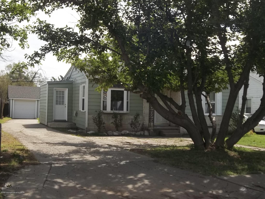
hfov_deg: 42.9
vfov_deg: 32.9
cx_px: 132
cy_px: 100
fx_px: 337
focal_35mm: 44
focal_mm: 7.8
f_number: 4.5
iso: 80
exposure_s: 1/400
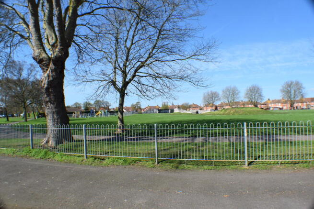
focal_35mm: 27
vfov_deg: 48.0
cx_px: 157
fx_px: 236
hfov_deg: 67.4
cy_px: 104
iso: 200
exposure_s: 1/400
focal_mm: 18
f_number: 10
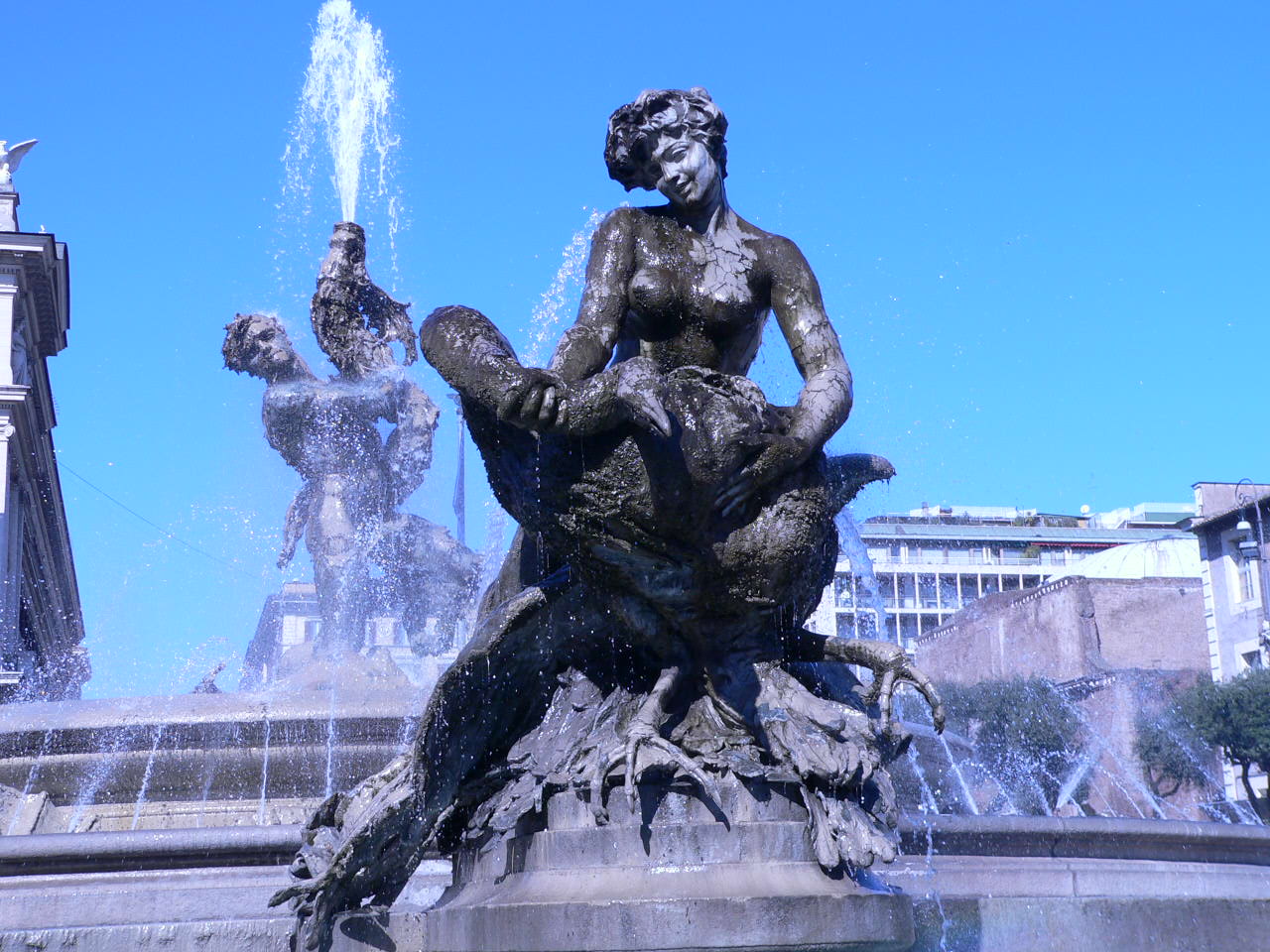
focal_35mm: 55
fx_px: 2018
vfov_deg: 26.6
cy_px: 476
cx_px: 635
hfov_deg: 34.9
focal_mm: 9.2
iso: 80
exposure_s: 1/500
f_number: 4
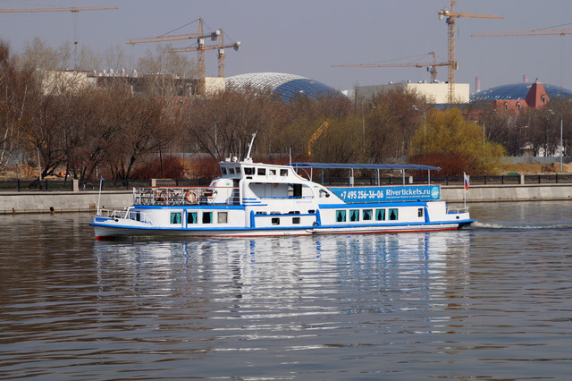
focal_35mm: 128
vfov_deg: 10.7
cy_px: 190
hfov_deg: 16.1
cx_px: 286
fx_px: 2025
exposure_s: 1/250
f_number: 10
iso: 100
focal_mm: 85
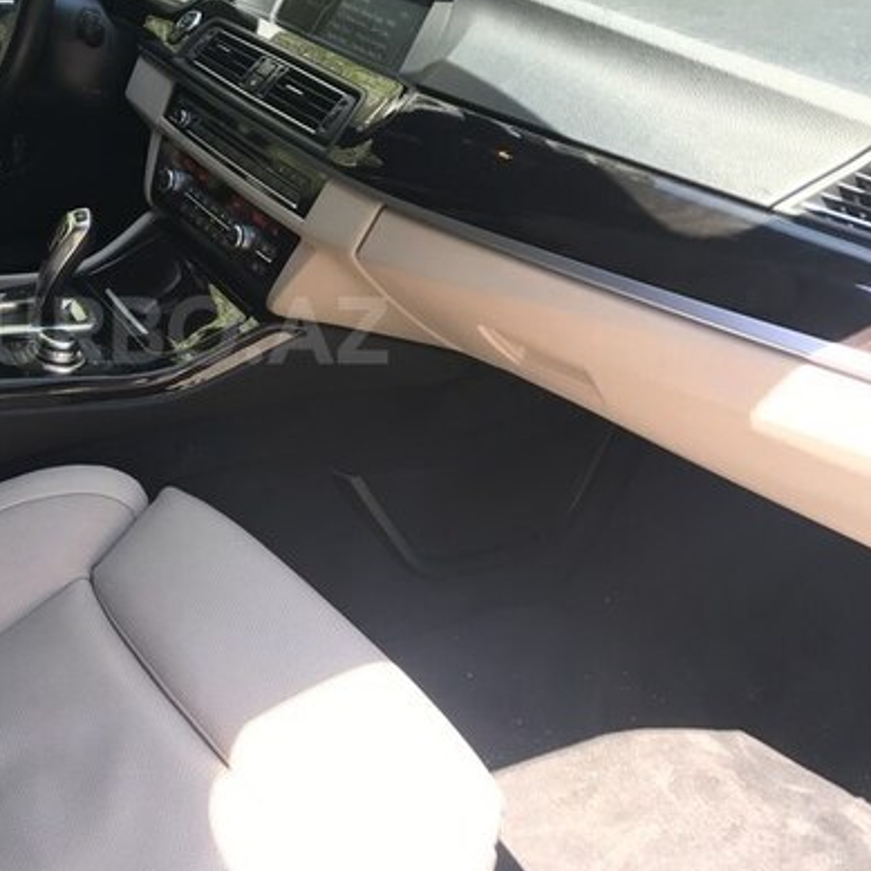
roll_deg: -0.6
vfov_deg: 39.8
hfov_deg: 38.3
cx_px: 159
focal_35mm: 42
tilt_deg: -26.1
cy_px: 330
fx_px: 1196
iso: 20
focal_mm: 3.99
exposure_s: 1/107
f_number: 1.8
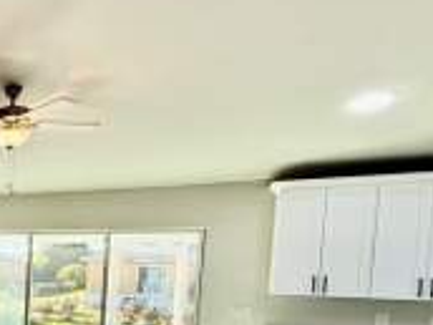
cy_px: 297
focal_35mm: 39
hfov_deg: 34.3
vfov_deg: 34.6
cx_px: -128
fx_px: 488
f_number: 2.2
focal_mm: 2.22
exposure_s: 1/120
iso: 64
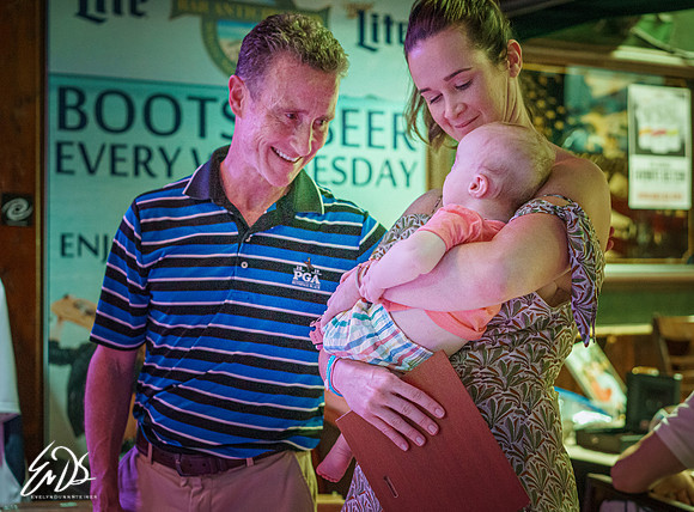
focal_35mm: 61
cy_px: 255
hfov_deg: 31.9
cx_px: 367
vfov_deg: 23.8
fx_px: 1214
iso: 3200
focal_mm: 55
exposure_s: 1/125
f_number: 2.8
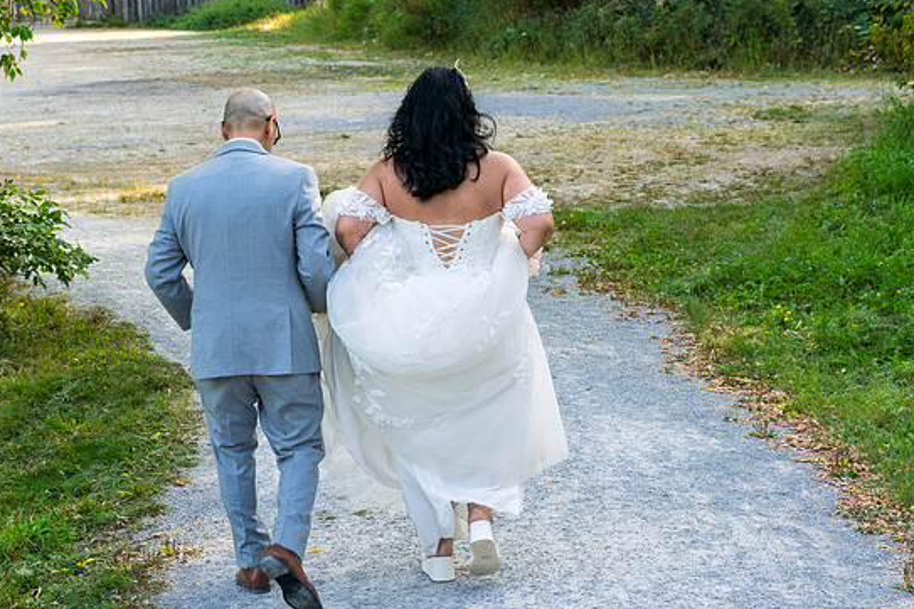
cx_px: 449
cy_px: 314
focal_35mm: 78
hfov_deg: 26.0
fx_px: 1980
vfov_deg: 17.5
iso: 250
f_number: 8
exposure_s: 1/250
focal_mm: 73
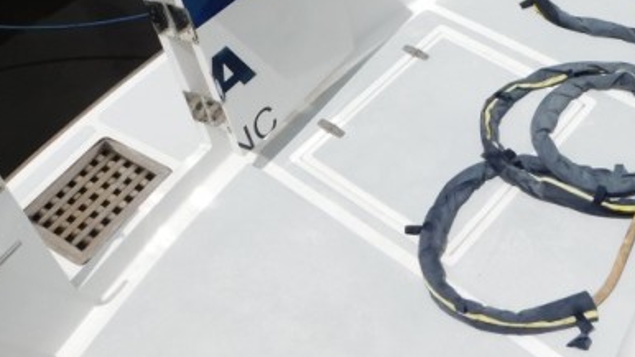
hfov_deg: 39.8
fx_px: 875
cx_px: 357
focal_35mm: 52
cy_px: 28
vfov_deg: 22.4
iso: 125
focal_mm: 4
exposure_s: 1/1500
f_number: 6
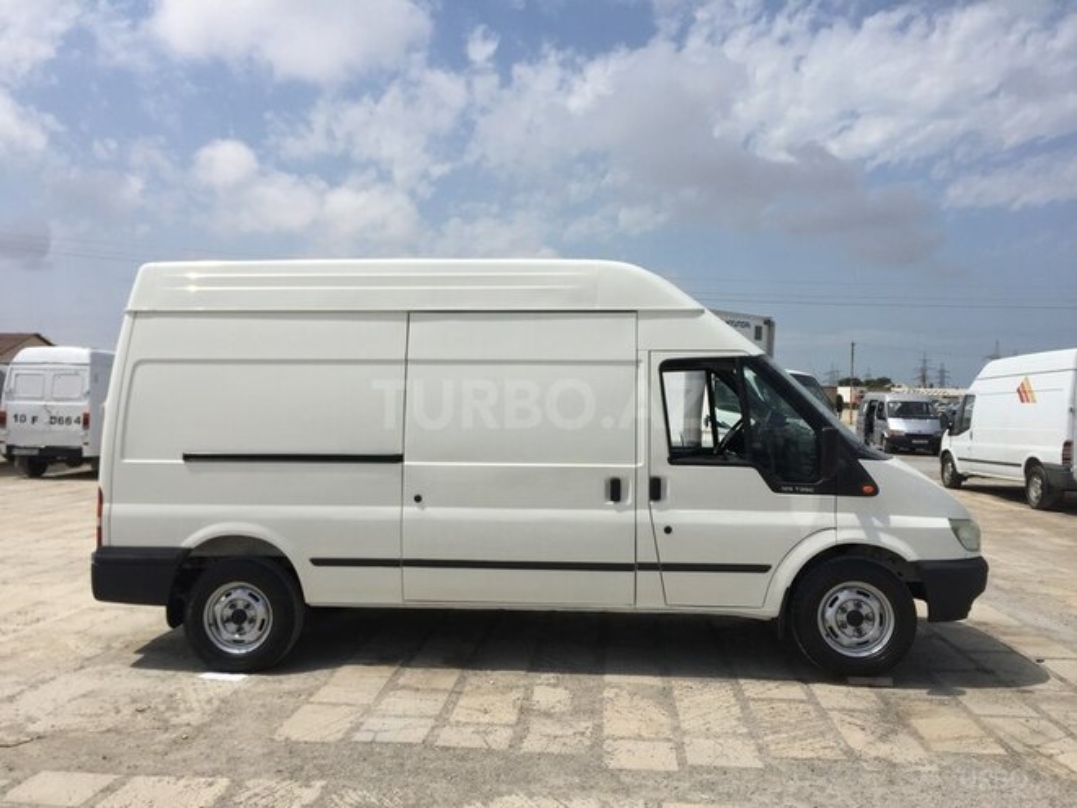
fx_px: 902
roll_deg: -2.5
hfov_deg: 61.7
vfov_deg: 48.2
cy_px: 404
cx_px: 538
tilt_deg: +1.1
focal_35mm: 29
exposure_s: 1/4950
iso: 32
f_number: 2.2
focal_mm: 4.15
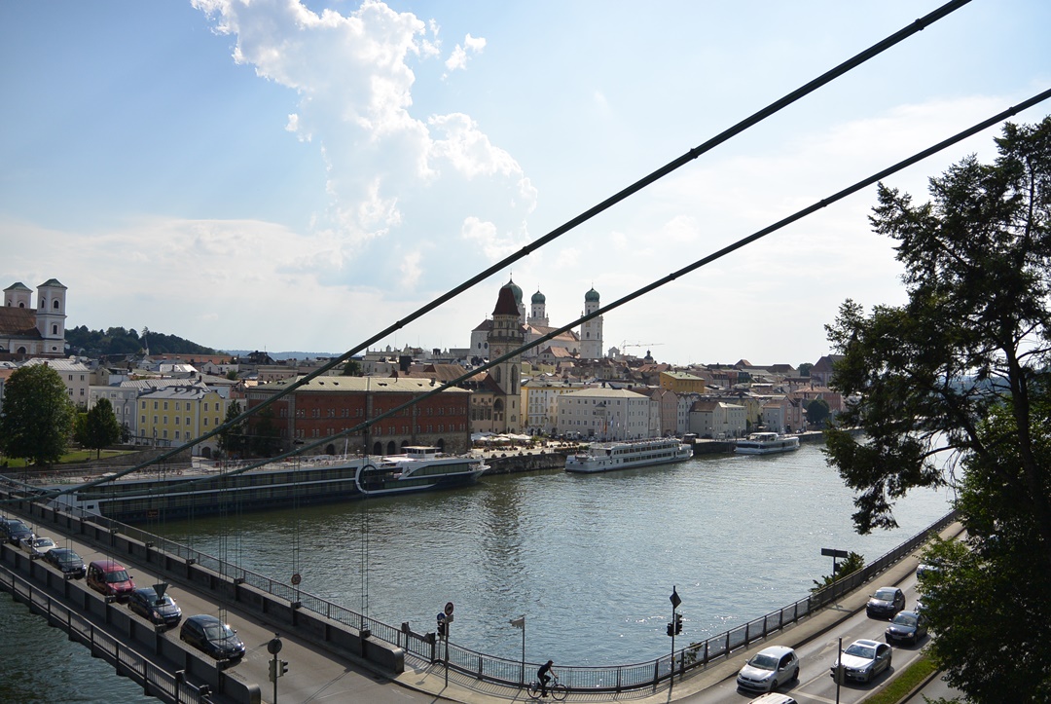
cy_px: 352
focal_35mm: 29
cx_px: 526
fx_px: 848
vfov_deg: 45.1
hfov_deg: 63.6
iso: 100
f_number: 3.5
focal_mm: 11
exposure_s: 1/2500
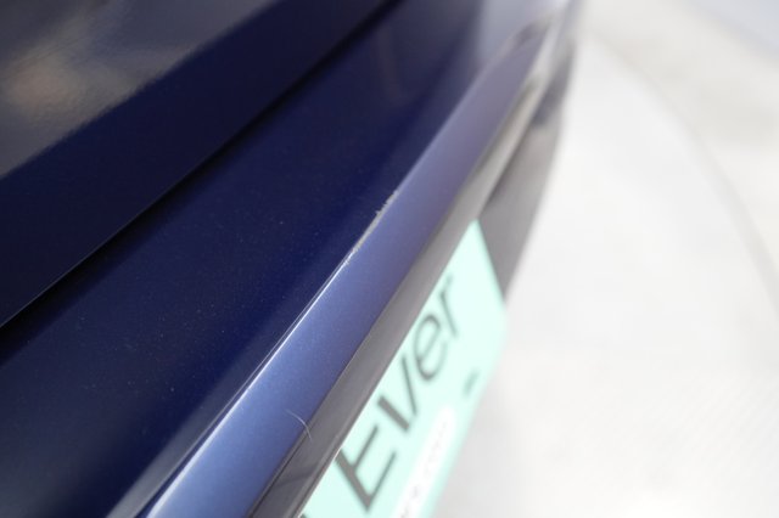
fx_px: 606
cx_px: 390
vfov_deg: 46.4
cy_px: 259
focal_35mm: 28
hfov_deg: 65.5
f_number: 4
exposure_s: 1/80
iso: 2500
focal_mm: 28
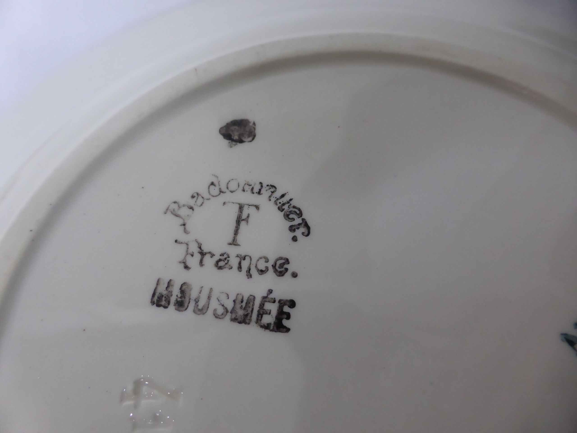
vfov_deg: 54.9
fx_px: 417
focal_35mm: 25
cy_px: 216
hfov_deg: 69.4
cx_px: 288
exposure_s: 1/60
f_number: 3.3
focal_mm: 4.3
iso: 320
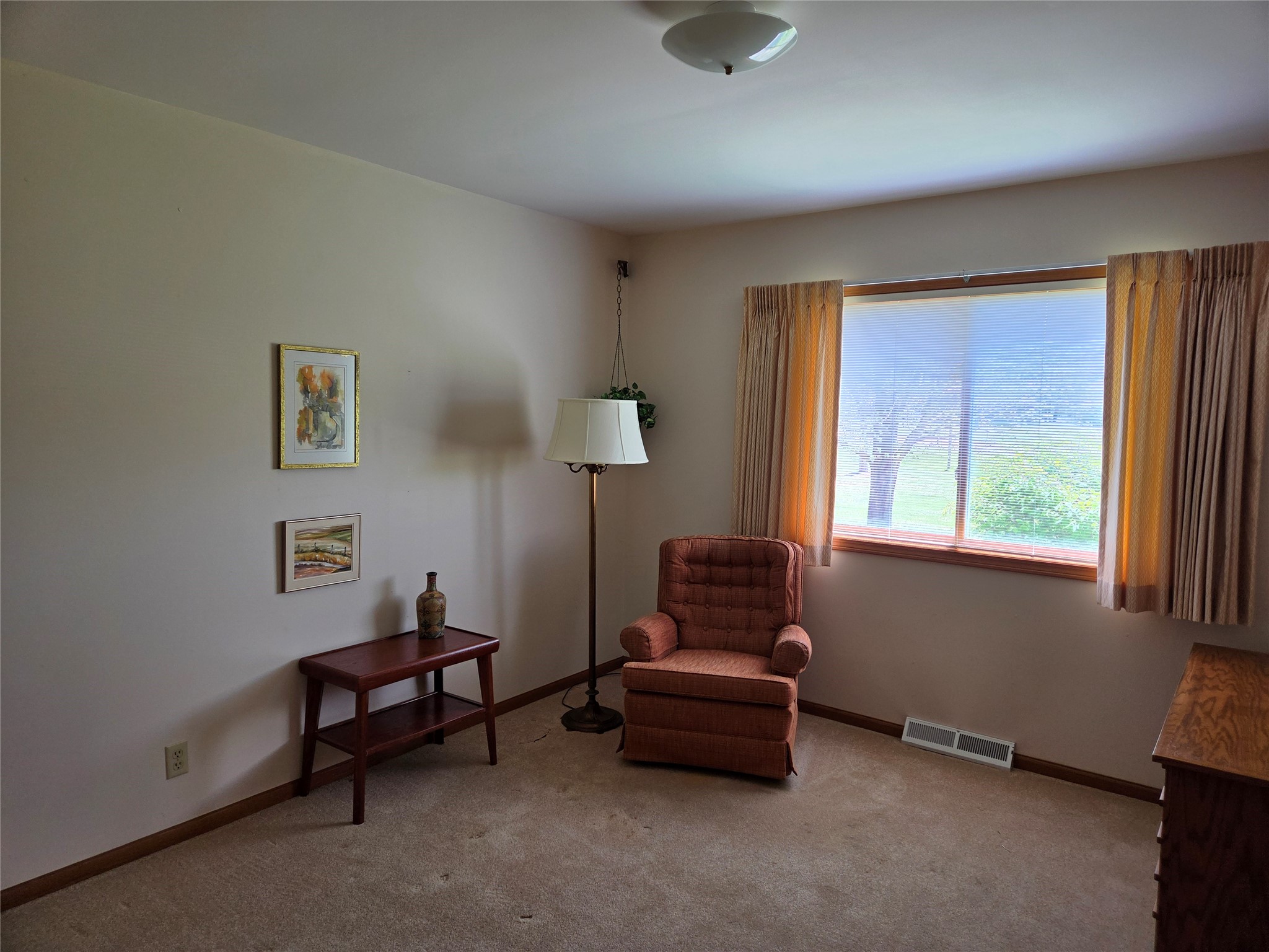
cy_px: 476
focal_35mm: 23
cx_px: 634
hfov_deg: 73.9
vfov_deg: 58.9
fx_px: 843
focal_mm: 5.4
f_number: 1.8
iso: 80
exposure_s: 1/180
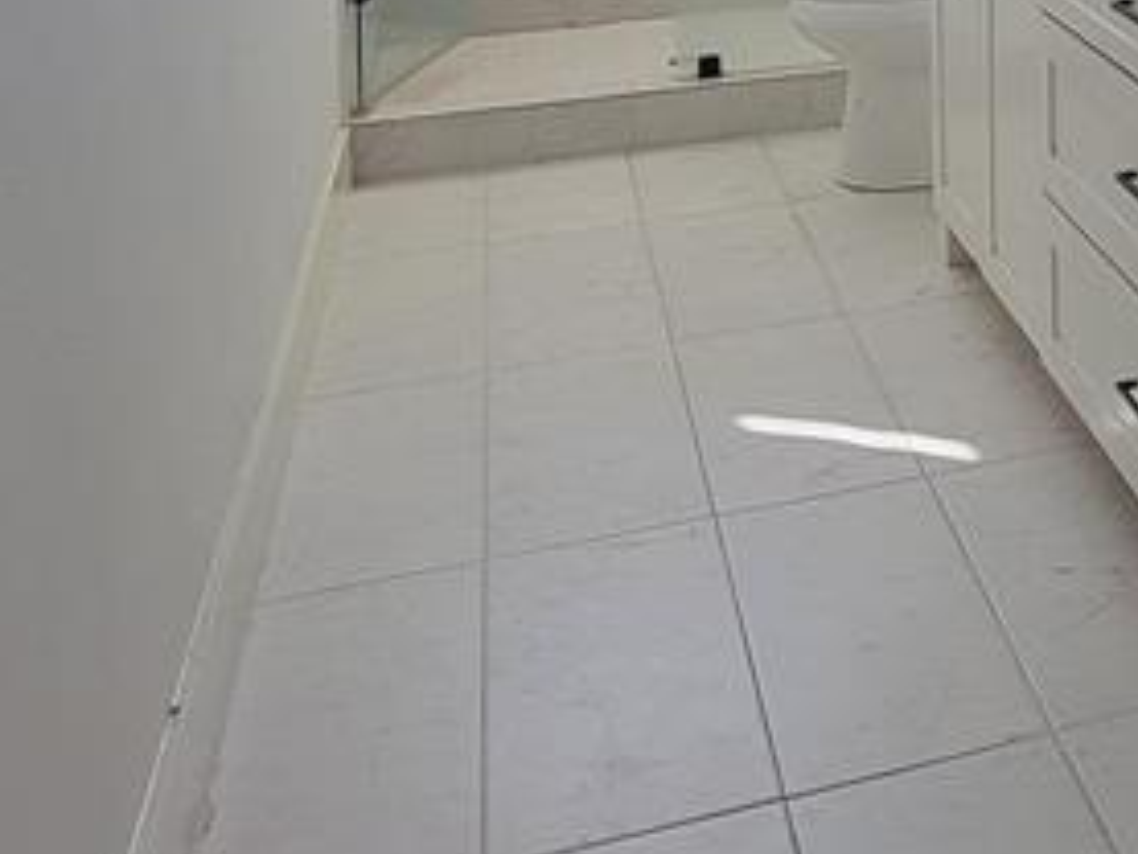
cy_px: -296
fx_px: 1579
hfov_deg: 35.7
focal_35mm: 48
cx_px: 1146
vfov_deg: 25.5
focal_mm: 2.2
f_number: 2.2
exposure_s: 1/60
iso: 250
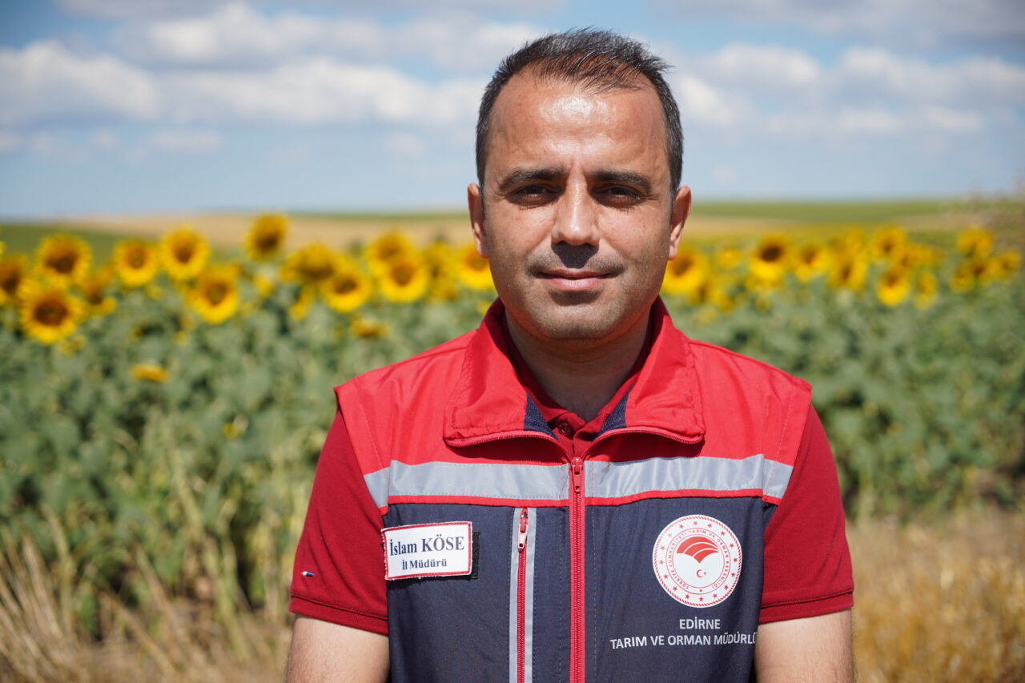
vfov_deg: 20.9
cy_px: 342
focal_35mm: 65
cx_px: 512
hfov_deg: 31.0
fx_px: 1850
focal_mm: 65
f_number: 4
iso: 100
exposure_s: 1/1250
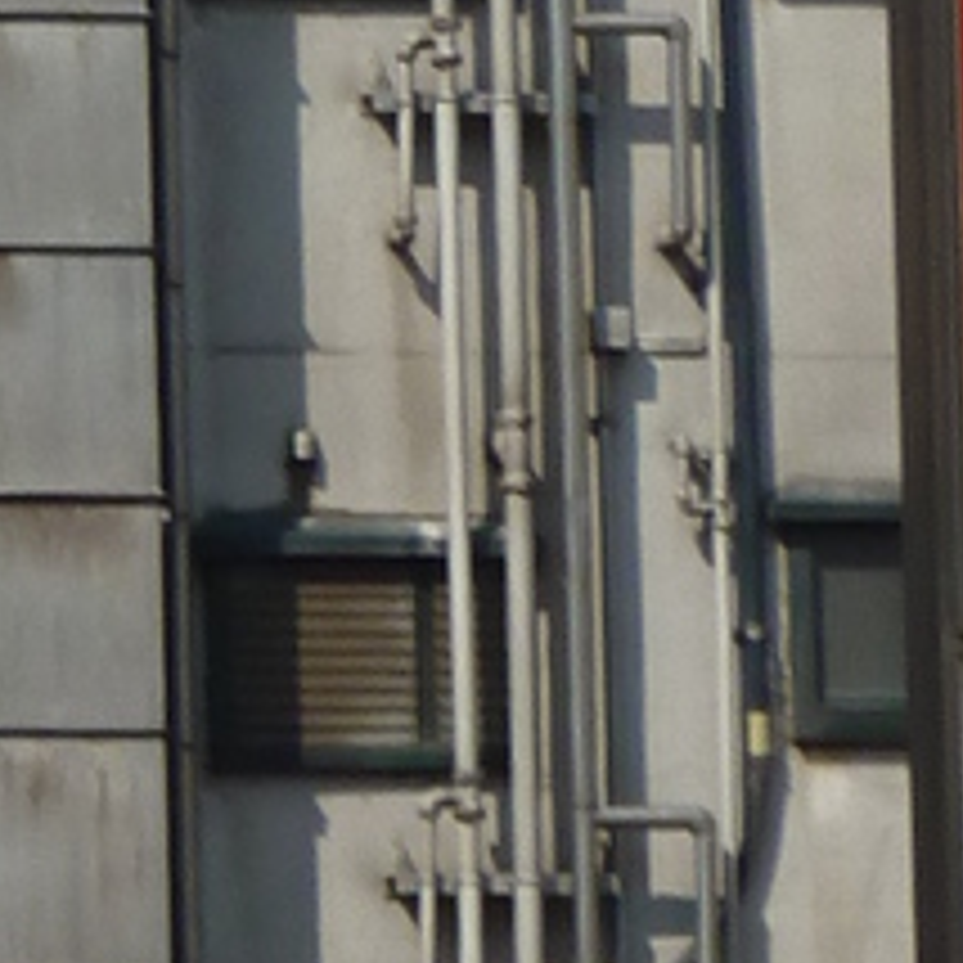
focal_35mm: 973
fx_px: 30624
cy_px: -1390
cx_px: -1228
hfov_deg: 1.8
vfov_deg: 1.8
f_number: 4.5
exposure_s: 1/500
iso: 80
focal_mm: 24.1
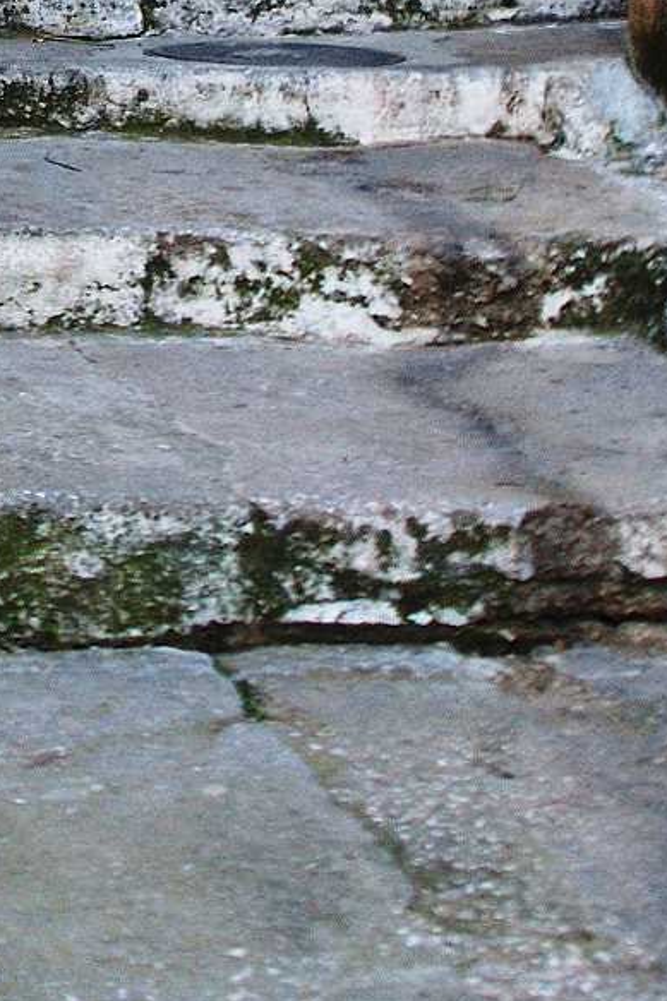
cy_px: -5
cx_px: -3
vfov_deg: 25.9
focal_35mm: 74
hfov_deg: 18.0
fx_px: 2058
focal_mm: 18
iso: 200
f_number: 4.5
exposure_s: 1/10
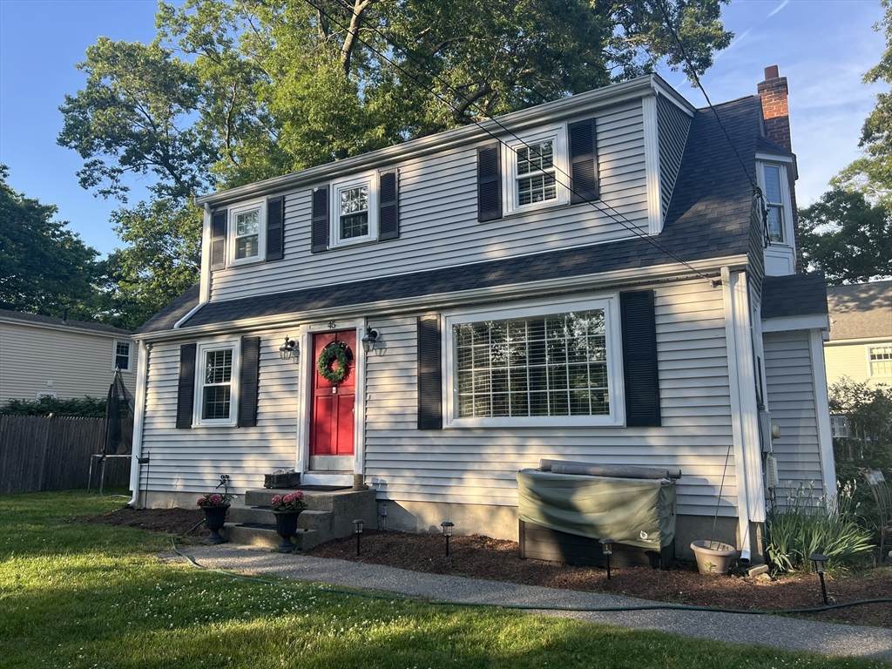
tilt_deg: +9.1
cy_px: 334
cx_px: 446
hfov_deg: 67.3
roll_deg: +0.4
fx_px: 670
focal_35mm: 26
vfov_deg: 53.1
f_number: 1.5
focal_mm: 5.7
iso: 50
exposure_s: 1/718
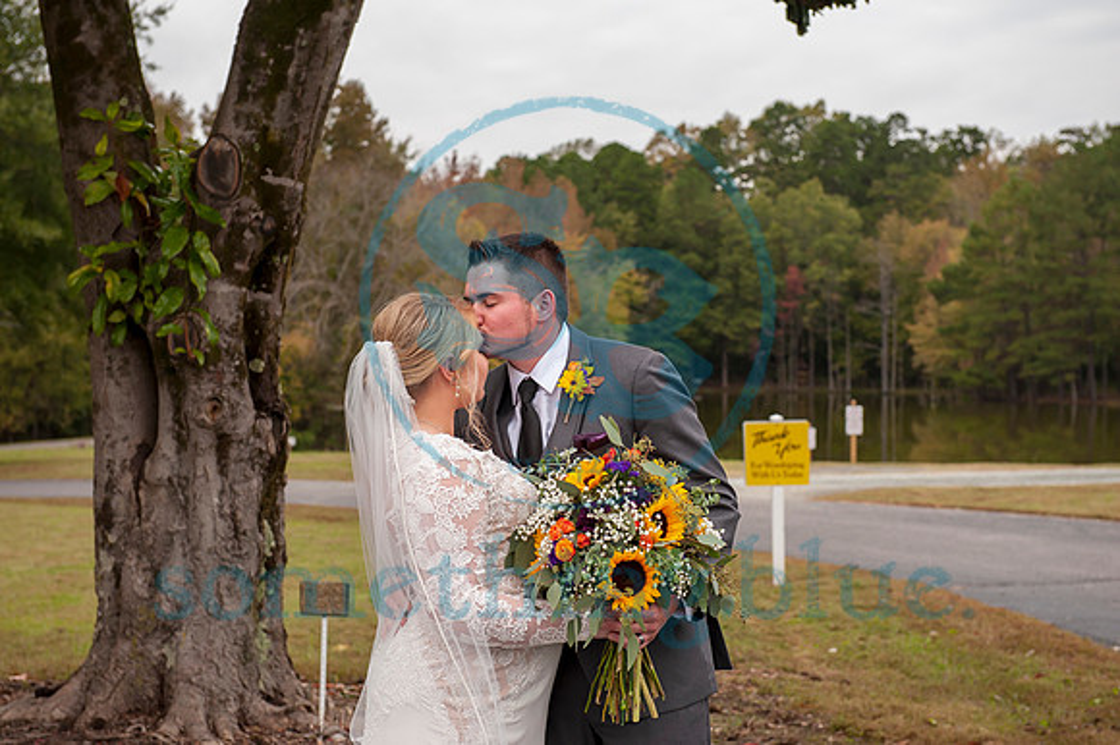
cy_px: 372
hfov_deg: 28.9
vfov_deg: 19.4
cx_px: 560
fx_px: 2176
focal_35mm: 70
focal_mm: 70
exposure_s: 1/125
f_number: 5.6
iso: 400
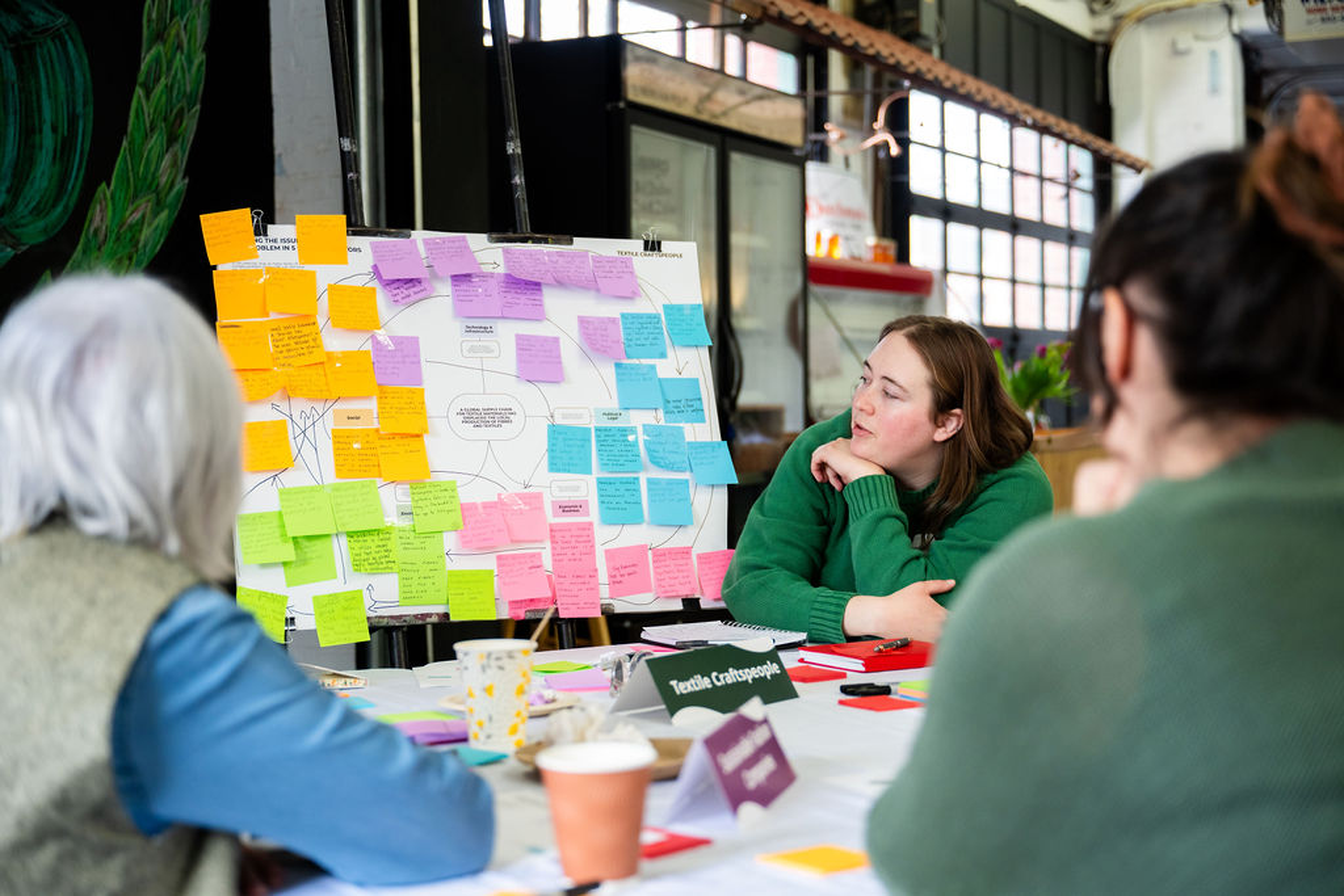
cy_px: 448
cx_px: 672
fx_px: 2053
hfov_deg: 36.2
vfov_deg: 24.6
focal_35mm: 55
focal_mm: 55
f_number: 2.8
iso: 640
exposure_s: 1/320
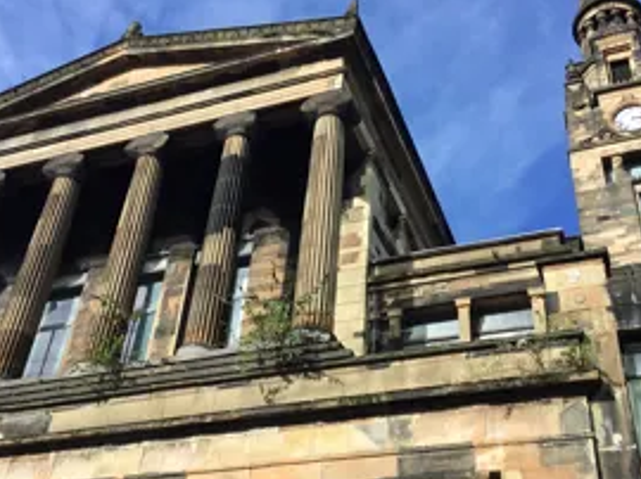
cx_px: 318
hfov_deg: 41.3
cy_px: 240
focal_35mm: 46
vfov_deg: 31.5
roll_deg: -6.6
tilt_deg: +38.0
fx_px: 851
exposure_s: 1/799
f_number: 2.4
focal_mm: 3.3
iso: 25
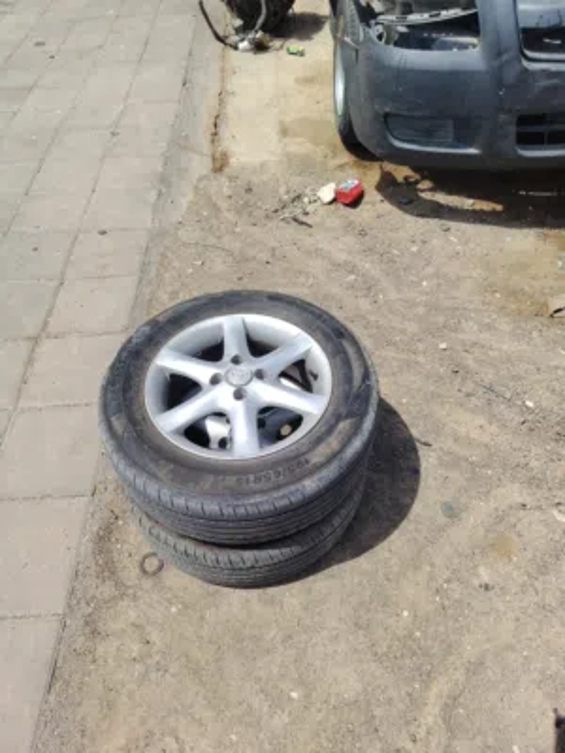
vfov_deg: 71.6
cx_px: 282
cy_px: 376
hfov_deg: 56.8
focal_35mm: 24
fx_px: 522
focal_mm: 5.25
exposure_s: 1/1073
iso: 100
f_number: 1.75
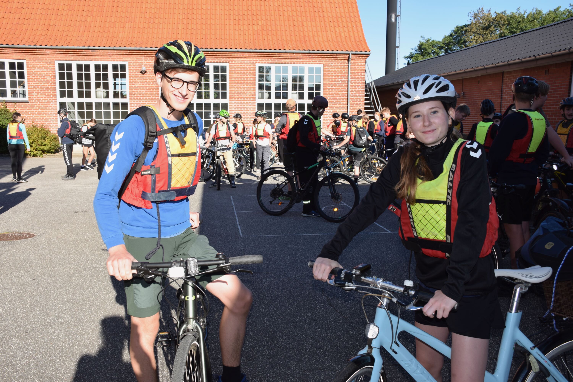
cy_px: 191
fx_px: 549
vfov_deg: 38.4
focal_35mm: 34
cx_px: 286
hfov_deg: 55.1
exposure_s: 1/200
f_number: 8
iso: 100
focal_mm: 23
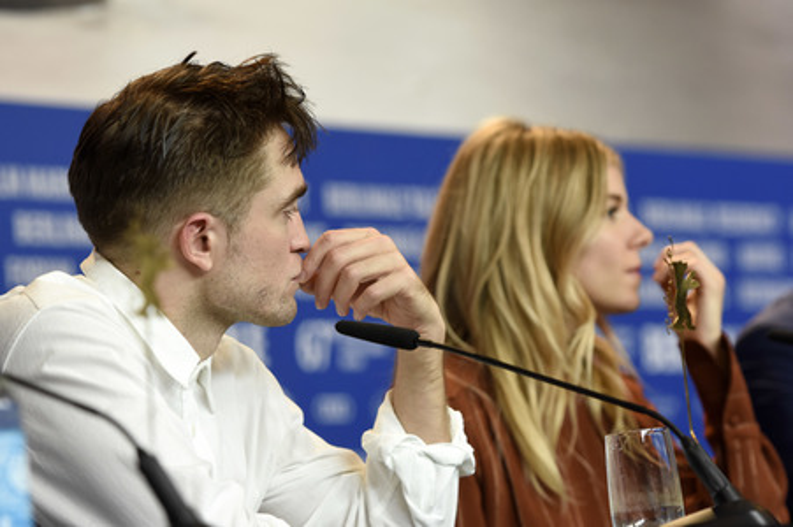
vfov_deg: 6.8
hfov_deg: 10.2
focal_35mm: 202
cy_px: 264
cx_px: 396
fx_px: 4457
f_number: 3.5
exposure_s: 1/320
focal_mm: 135
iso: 1000
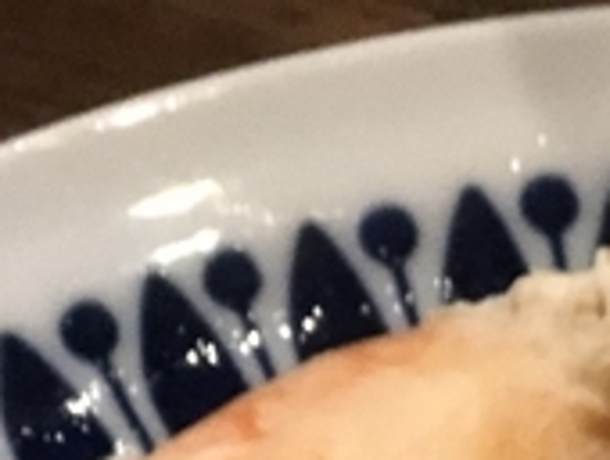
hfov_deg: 5.7
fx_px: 6053
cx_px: 883
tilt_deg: -52.3
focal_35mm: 343
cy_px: 1369
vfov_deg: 4.2
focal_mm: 6.6
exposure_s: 1/30
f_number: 2.8
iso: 400
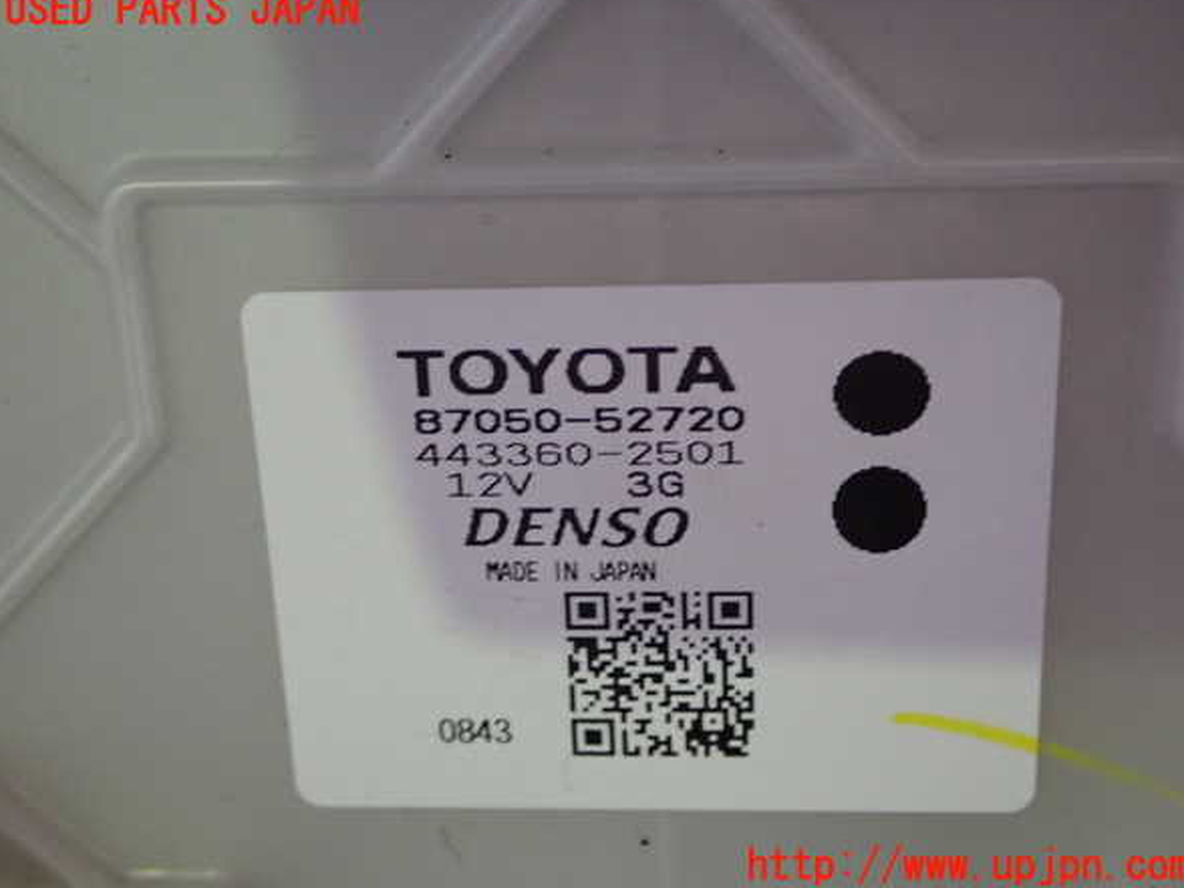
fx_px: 1744
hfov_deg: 37.5
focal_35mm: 51
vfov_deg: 28.6
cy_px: 439
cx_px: 598
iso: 800
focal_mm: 9.01
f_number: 3.2
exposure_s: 1/30
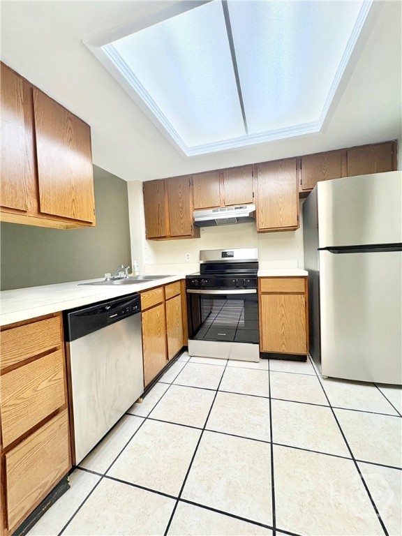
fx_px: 217
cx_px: 201
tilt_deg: -1.6
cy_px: 268
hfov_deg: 85.7
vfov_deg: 102.1
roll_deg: +1.6
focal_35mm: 14
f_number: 2.2
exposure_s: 1/60
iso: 200
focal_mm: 2.22
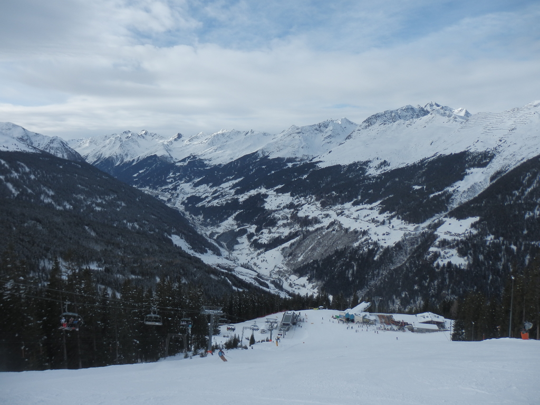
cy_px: 202
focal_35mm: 25
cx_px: 270
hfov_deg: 69.4
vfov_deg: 54.9
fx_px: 390
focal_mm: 4.5
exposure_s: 1/200
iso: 80
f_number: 8.7
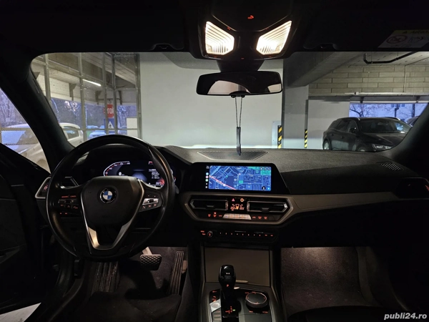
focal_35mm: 23
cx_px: 214
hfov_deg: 73.9
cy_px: 161
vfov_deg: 58.9
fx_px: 285
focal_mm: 6.3
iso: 640
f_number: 1.7
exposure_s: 1/40.6
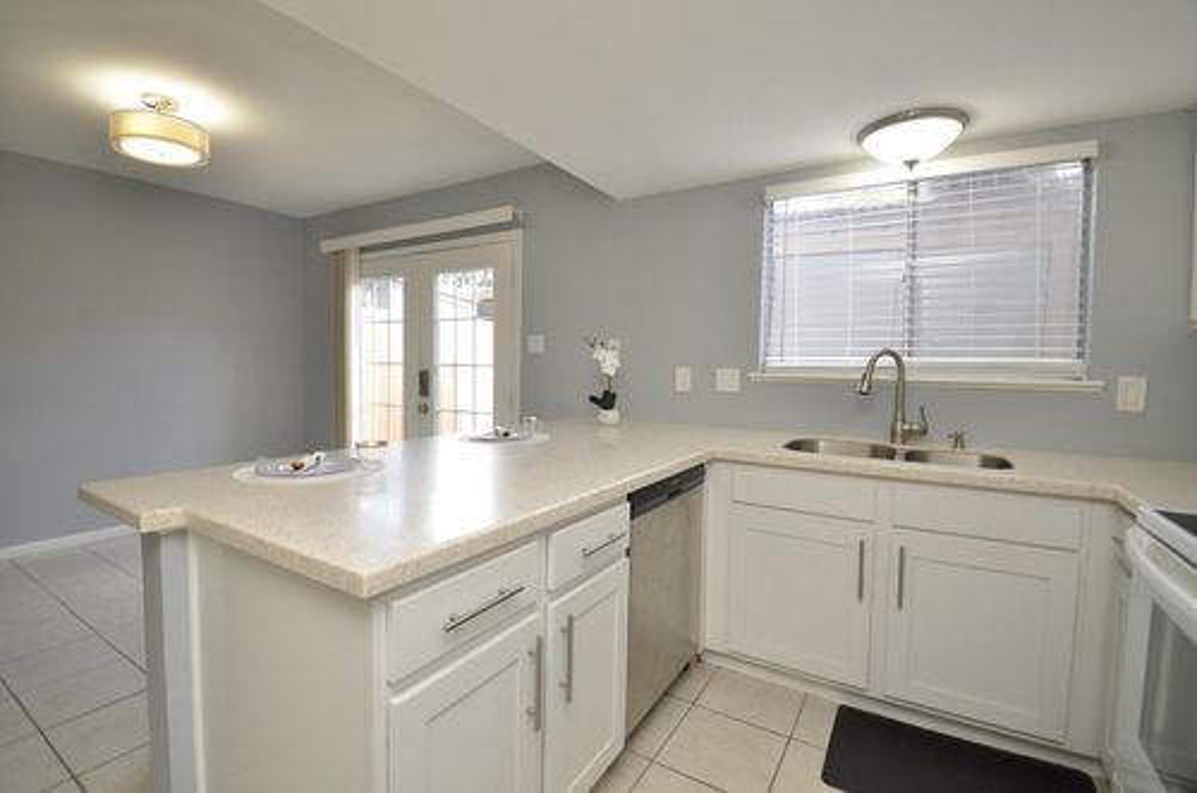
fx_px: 498
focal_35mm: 15
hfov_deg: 100.5
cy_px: 396
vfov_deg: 77.1
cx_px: 598
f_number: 5.6
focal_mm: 10
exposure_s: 1/60
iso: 320
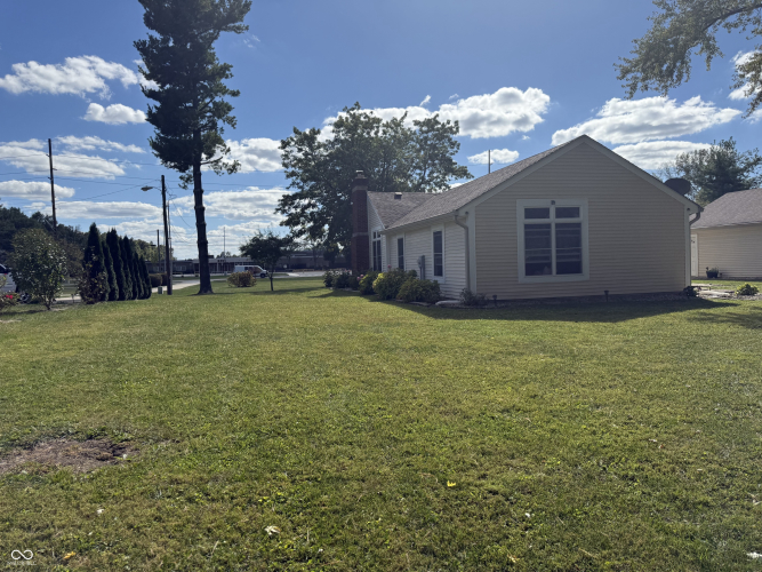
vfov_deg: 56.8
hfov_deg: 71.6
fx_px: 528
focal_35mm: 24
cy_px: 286
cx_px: 381
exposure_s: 1/8130
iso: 100
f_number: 1.78
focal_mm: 6.76
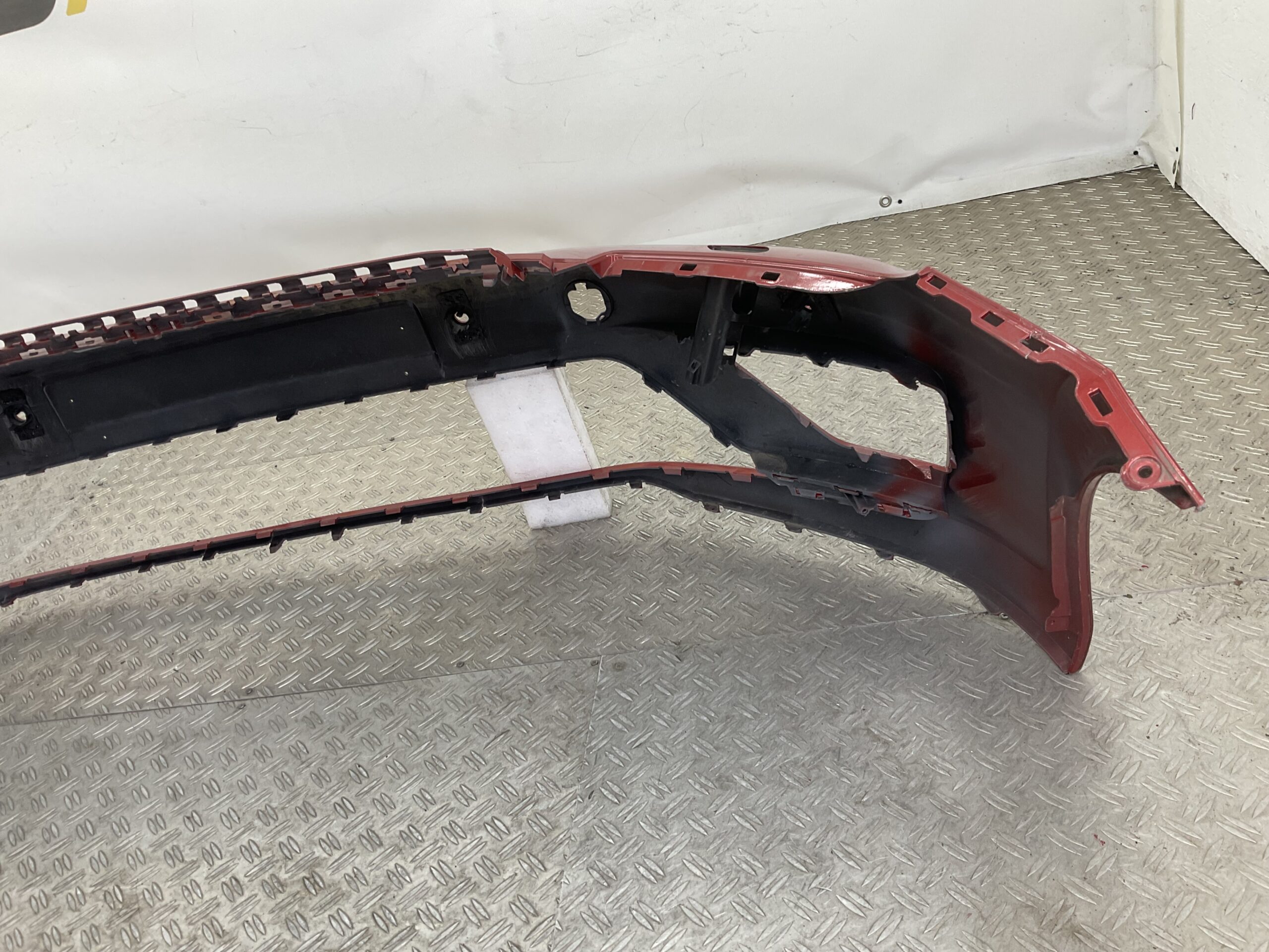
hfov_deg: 61.7
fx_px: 1063
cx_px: 634
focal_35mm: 29
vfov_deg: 48.2
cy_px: 476
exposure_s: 1/100
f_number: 1.8
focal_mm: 3
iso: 20
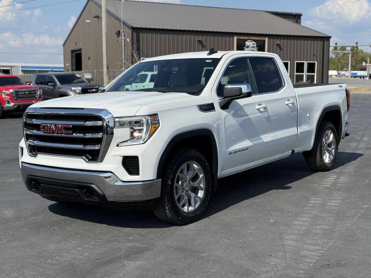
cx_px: 186
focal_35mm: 48
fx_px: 514
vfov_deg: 30.3
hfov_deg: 39.7
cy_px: 139
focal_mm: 6.76
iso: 64
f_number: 1.78
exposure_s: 1/6024
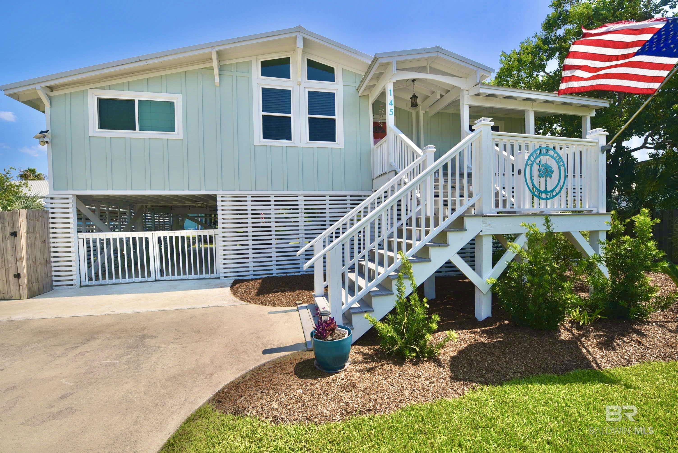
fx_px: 264
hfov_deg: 104.2
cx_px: 339
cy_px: 226
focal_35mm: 14
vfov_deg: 81.3
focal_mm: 14
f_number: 10
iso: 200
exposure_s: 1/400
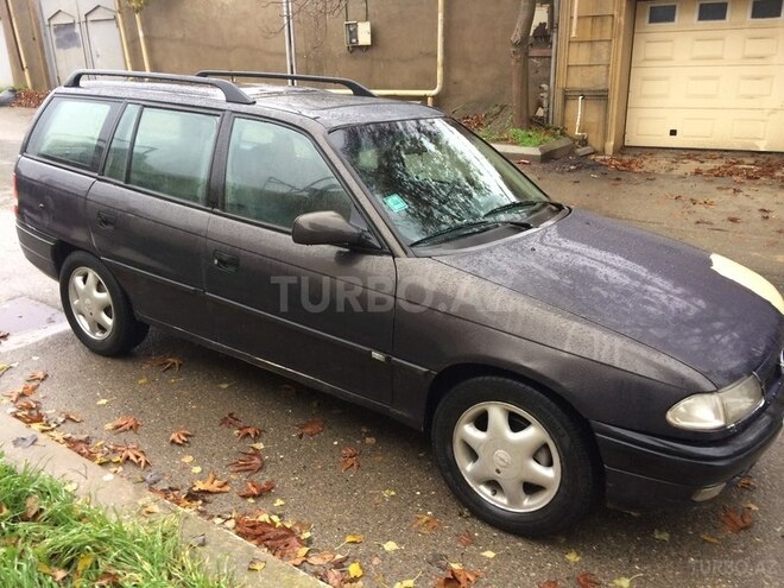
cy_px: 294
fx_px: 657
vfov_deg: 48.2
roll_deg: +1.2
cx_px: 392
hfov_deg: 61.7
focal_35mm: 29
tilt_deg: -19.0
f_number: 2.2
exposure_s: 1/33
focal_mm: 4.15
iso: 125
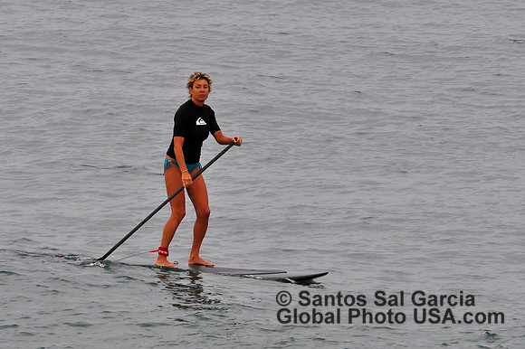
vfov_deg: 1.7
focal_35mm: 825
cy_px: 174
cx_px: 262
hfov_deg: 2.5
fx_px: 12024
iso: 1250
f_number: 16
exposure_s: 1/500
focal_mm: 550
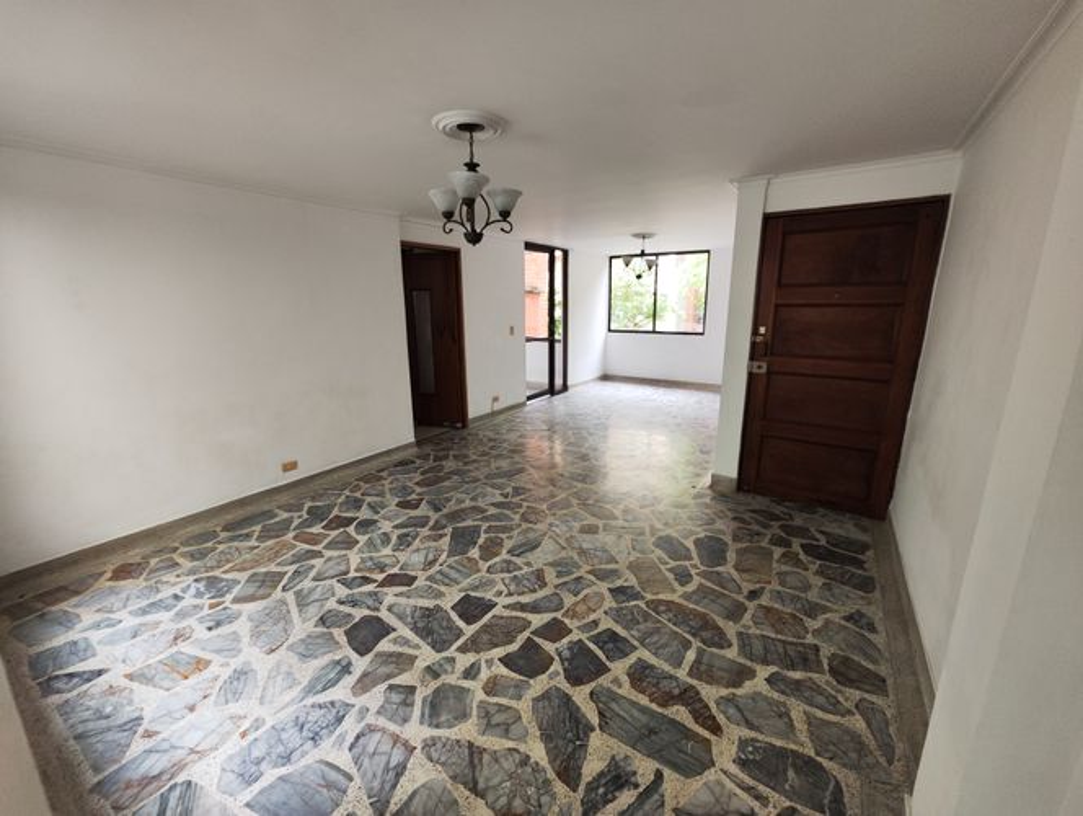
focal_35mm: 14
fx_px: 439
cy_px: 408
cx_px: 542
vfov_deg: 85.8
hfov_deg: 102.0
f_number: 2.2
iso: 189
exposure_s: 1/30
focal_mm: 2.16
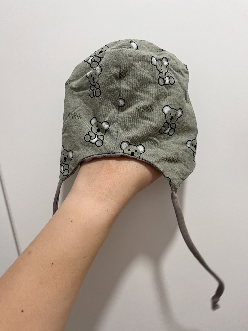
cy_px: 166
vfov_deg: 67.3
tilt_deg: -8.8
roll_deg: +10.2
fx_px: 248
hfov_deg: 53.1
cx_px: 124
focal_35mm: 26
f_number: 1.6
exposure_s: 1/50
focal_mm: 5.1
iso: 80
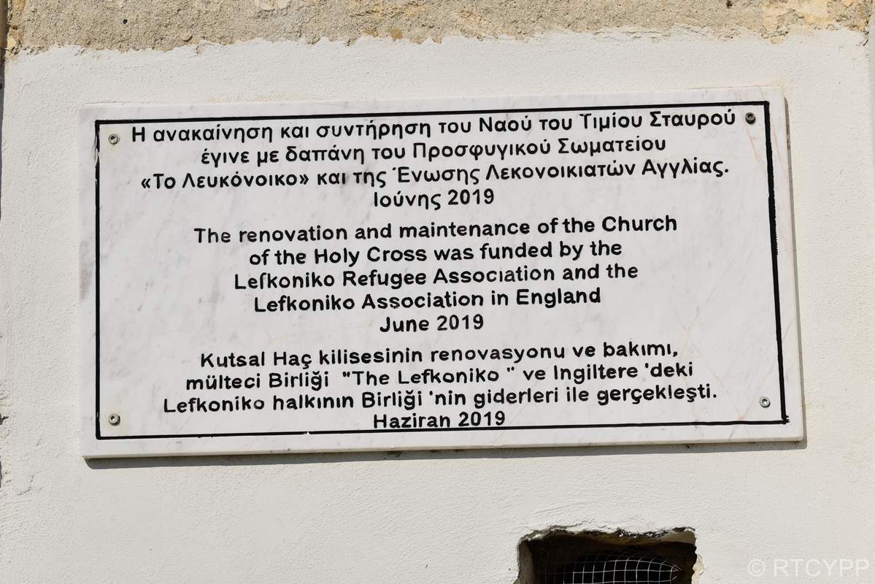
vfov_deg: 16.6
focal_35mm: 82
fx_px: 2006
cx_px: 438
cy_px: 292
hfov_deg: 24.6
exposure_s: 1/500
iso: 100
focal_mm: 55
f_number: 11
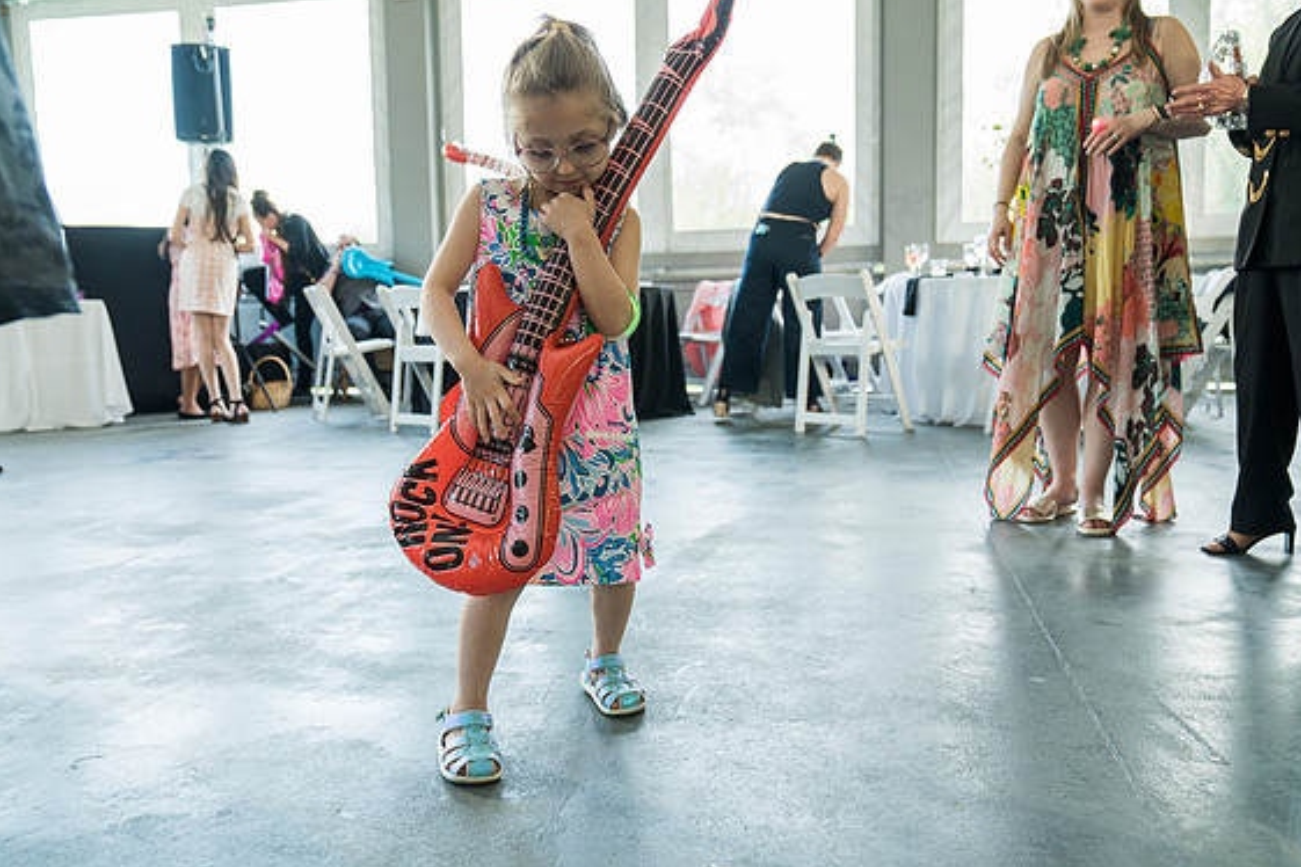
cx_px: 663
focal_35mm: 30
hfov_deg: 61.9
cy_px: 430
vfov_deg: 43.6
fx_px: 1084
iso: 1250
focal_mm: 29
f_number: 4
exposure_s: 1/160
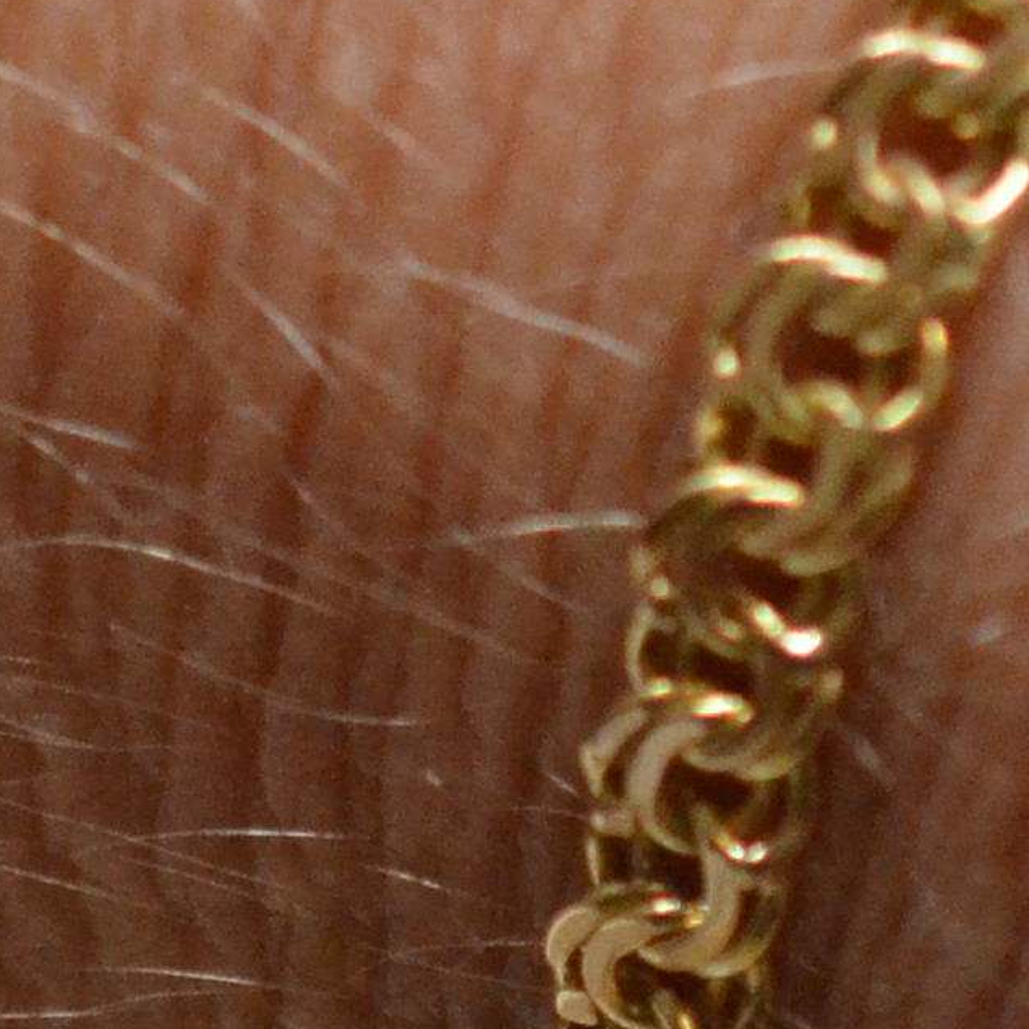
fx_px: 13284
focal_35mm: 395
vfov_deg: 4.4
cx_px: 822
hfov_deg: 4.4
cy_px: 342
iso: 2500
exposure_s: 1/1600
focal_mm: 40
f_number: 4
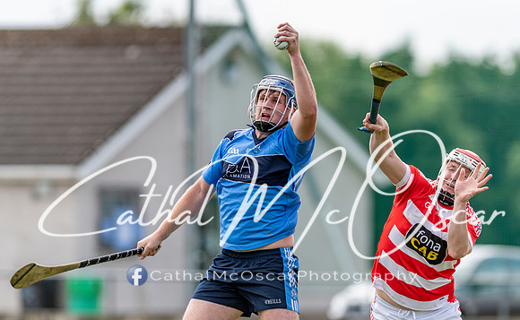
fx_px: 7167
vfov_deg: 2.6
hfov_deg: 4.2
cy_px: 139
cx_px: 272
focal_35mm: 508
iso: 110
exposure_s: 1/1600
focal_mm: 300
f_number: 2.8
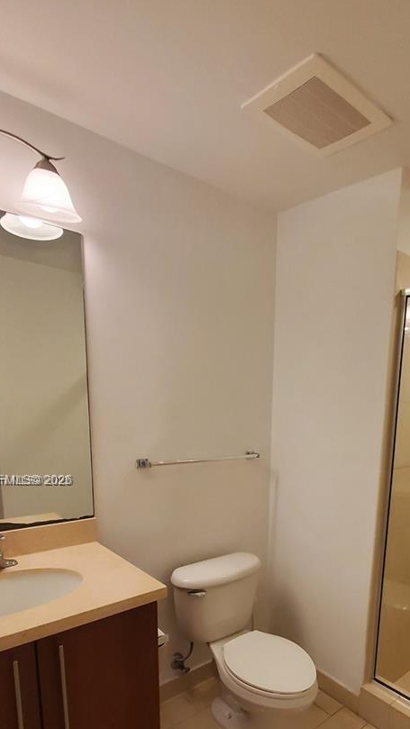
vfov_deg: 81.3
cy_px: 481
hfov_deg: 51.2
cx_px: 311
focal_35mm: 21
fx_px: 406
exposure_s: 1/60
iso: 200
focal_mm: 1.8
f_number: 2.2
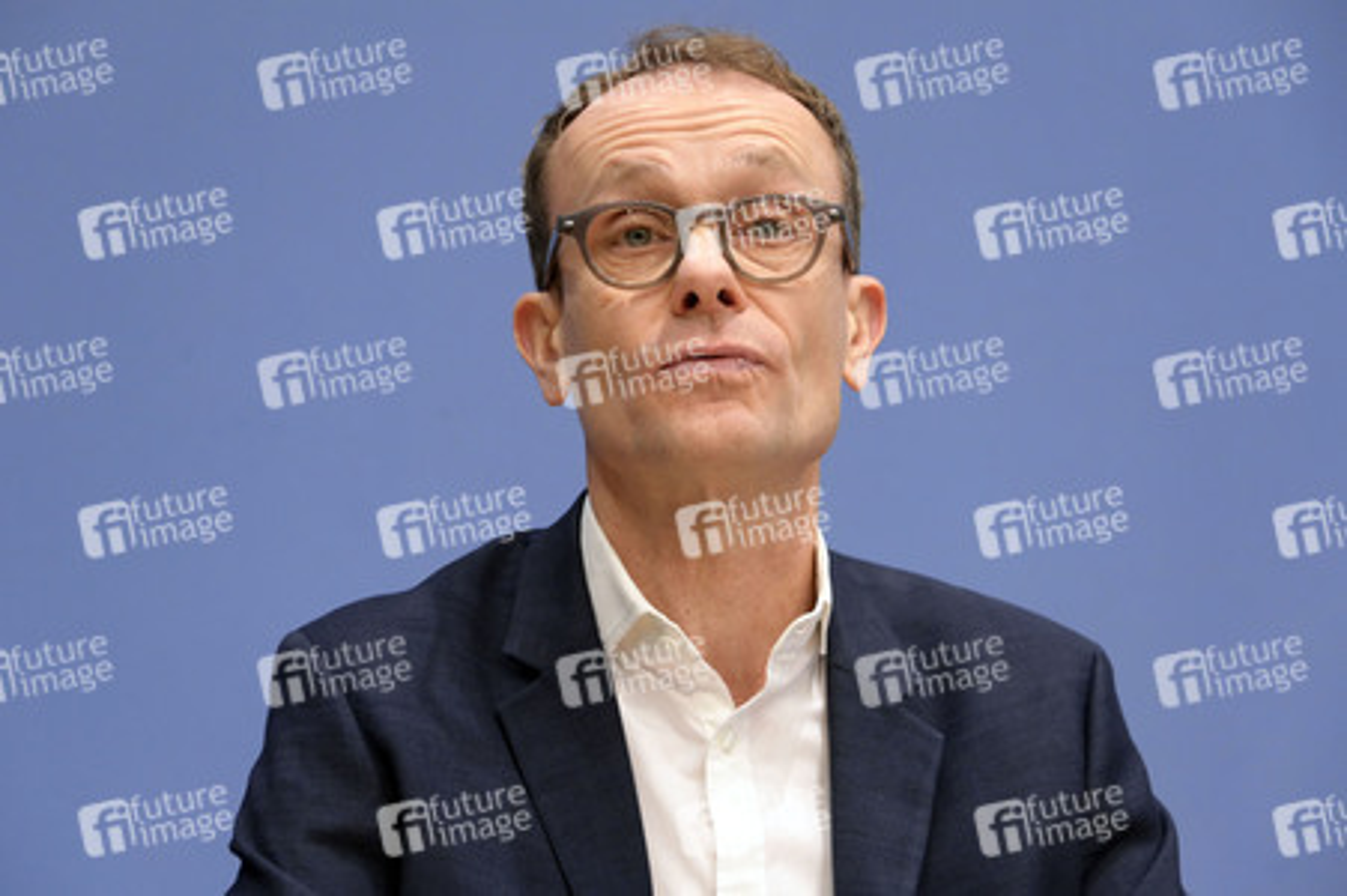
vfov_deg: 12.2
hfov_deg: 18.3
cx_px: 674
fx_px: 4187
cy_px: 448
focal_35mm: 112
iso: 5000
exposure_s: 1/400
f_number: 5.6
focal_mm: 112
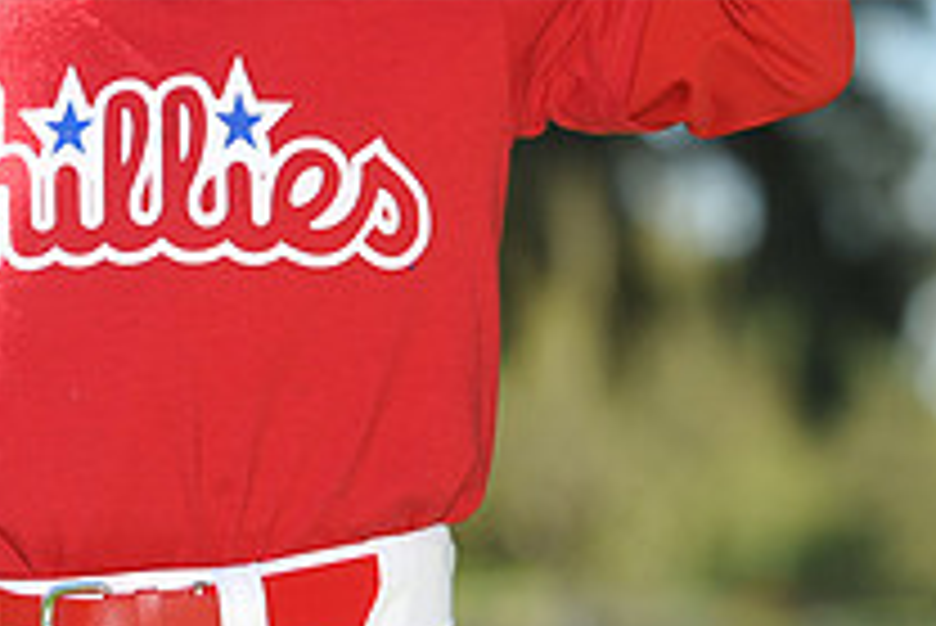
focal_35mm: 334
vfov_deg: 4.1
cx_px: 220
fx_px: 8690
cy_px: -135
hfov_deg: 6.2
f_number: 4
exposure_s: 1/640
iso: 200
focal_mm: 120
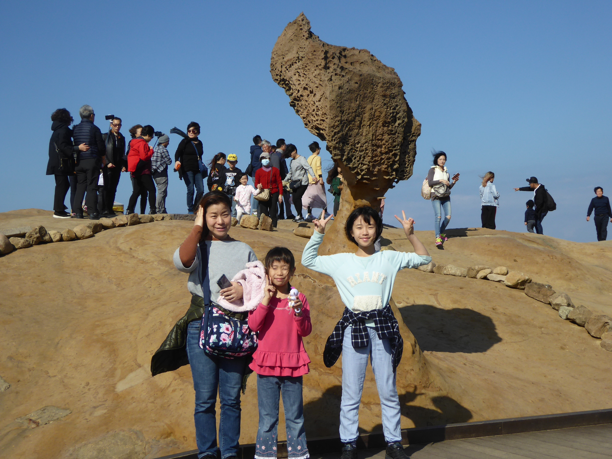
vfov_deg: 24.4
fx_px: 1061
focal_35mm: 60
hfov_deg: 32.2
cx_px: 306
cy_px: 230
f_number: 4.2
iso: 100
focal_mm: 10.3
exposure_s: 1/1000
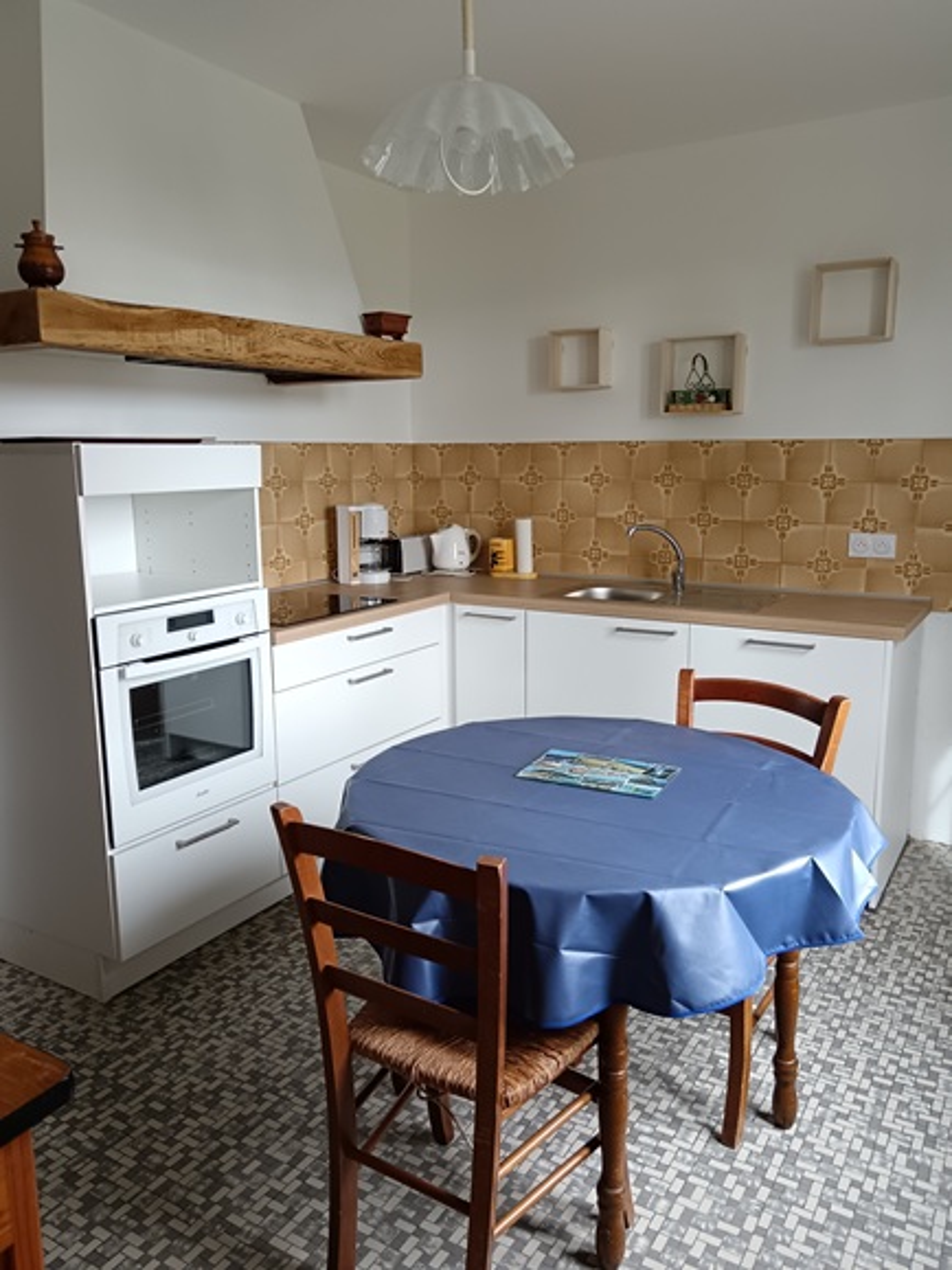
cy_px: 635
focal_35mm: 27
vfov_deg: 65.3
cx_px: 476
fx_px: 990
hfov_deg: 51.3
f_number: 1.9
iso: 362
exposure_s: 1/50
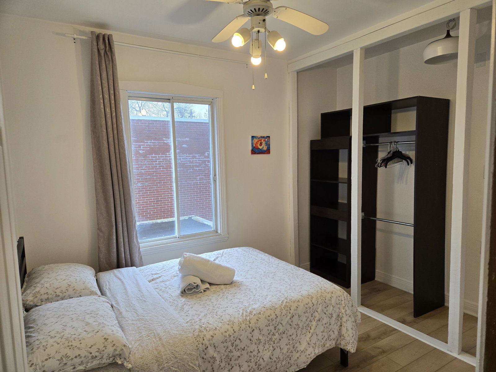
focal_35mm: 23
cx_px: 248
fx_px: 330
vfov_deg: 58.9
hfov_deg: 73.9
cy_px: 186
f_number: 1.8
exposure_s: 1/120
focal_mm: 5.4
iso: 100
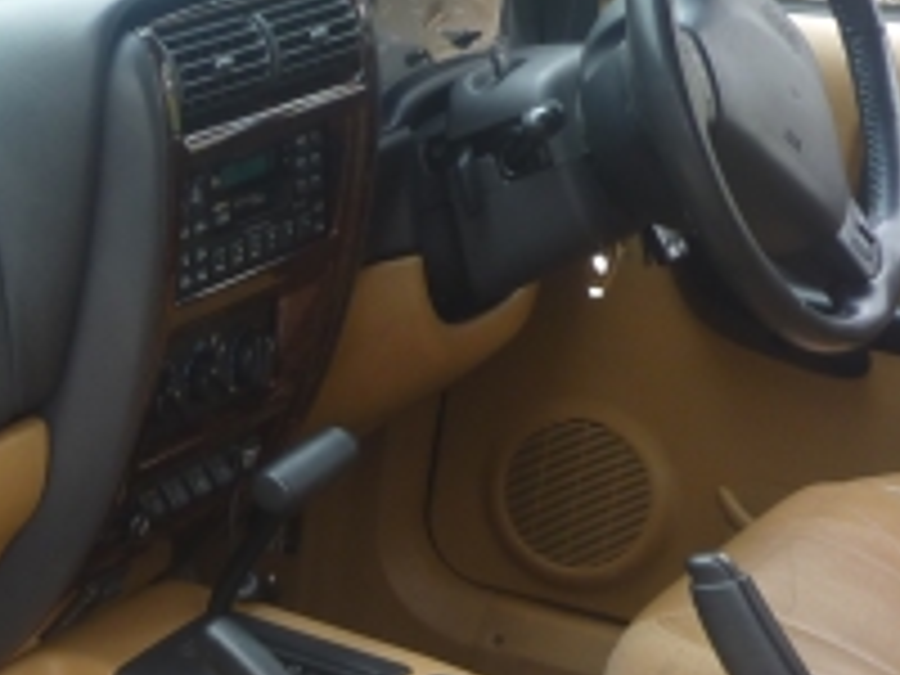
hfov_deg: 18.7
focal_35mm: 96
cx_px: -320
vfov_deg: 15.1
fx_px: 2496
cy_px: 677
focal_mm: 5.5
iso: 80
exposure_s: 1/40
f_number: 3.5
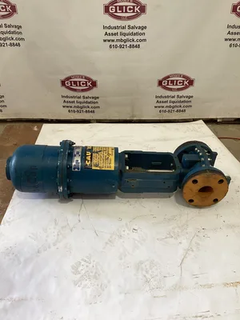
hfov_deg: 45.4
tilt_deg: -34.4
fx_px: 287
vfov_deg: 58.4
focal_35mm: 31
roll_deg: +1.0
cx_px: 120
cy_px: 160
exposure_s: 1/50
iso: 80
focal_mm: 3.3
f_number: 2.4
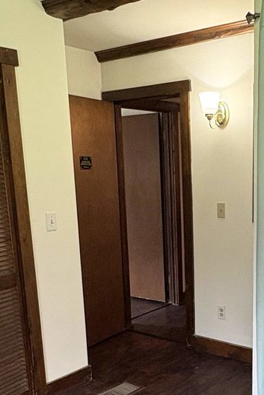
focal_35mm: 44
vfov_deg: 43.6
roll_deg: +1.2
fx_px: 484
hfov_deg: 29.7
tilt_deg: -12.4
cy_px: 274
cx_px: 219
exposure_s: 1/60
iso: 320
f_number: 2.2
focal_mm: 2.22
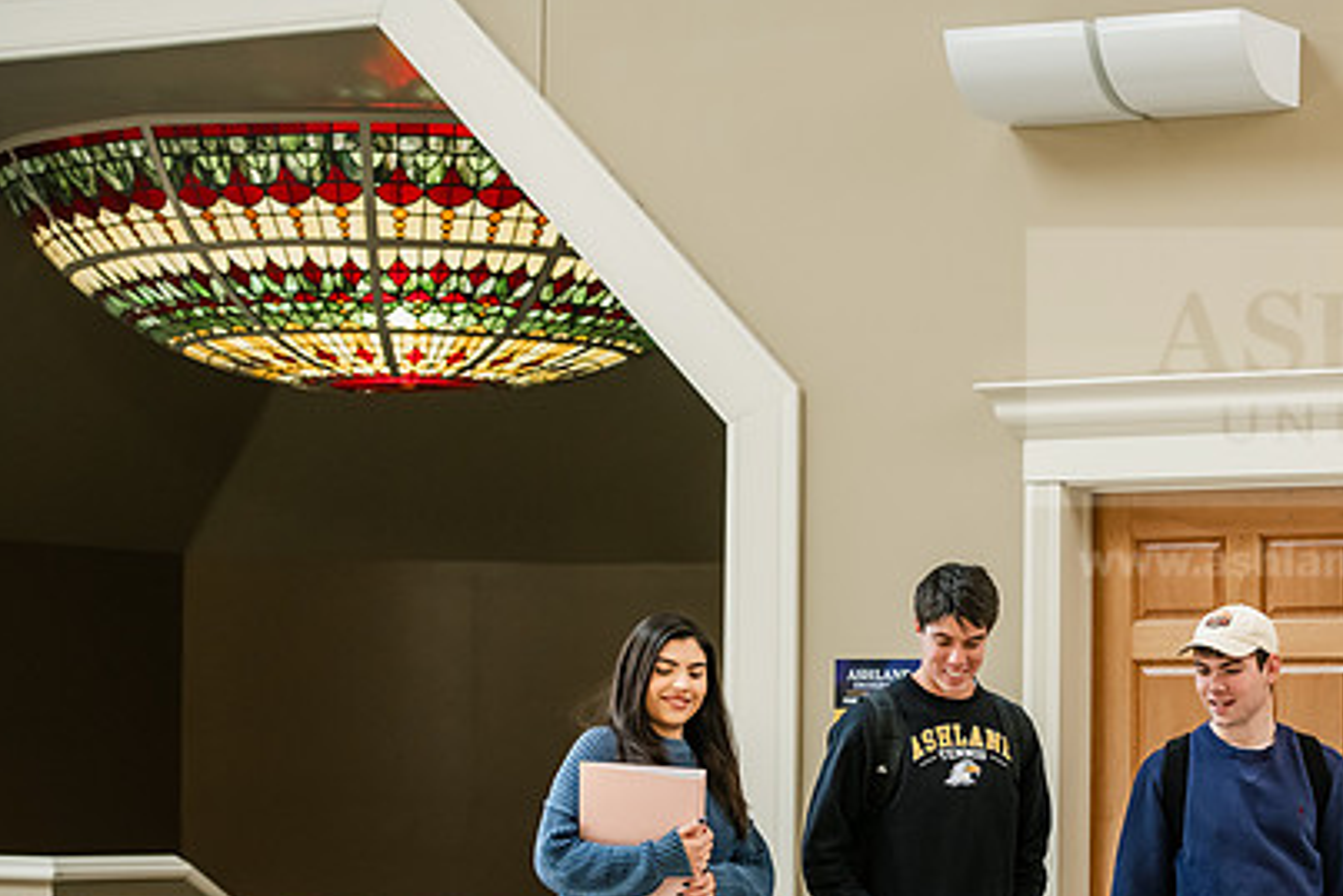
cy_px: 631
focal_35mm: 118
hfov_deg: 17.3
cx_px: 926
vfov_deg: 11.6
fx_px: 4403
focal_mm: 82
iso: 1600
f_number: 4
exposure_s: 1/200
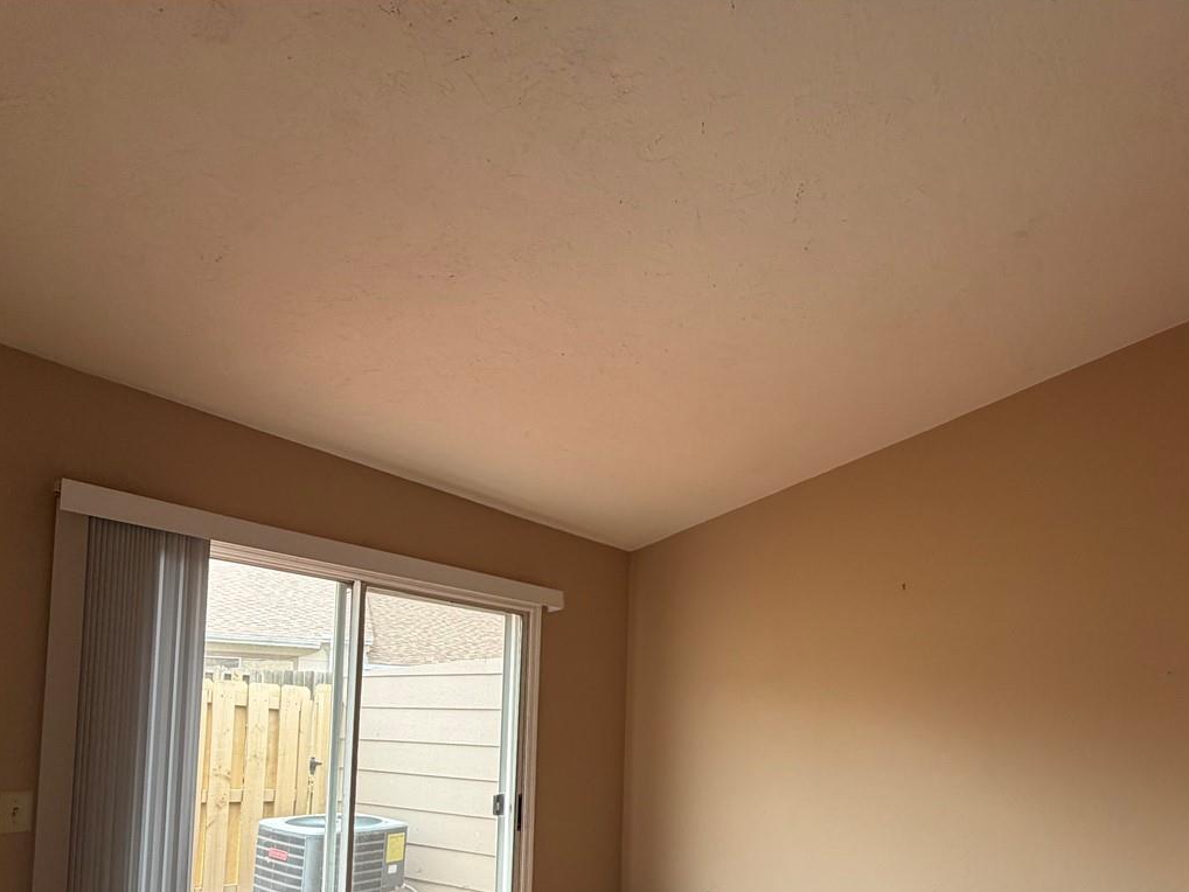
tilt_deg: +2.4
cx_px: 764
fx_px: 756
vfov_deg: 57.3
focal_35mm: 22
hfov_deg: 74.7
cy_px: 692
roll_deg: -1.4
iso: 64
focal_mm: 2.22
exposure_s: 1/121
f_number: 2.2
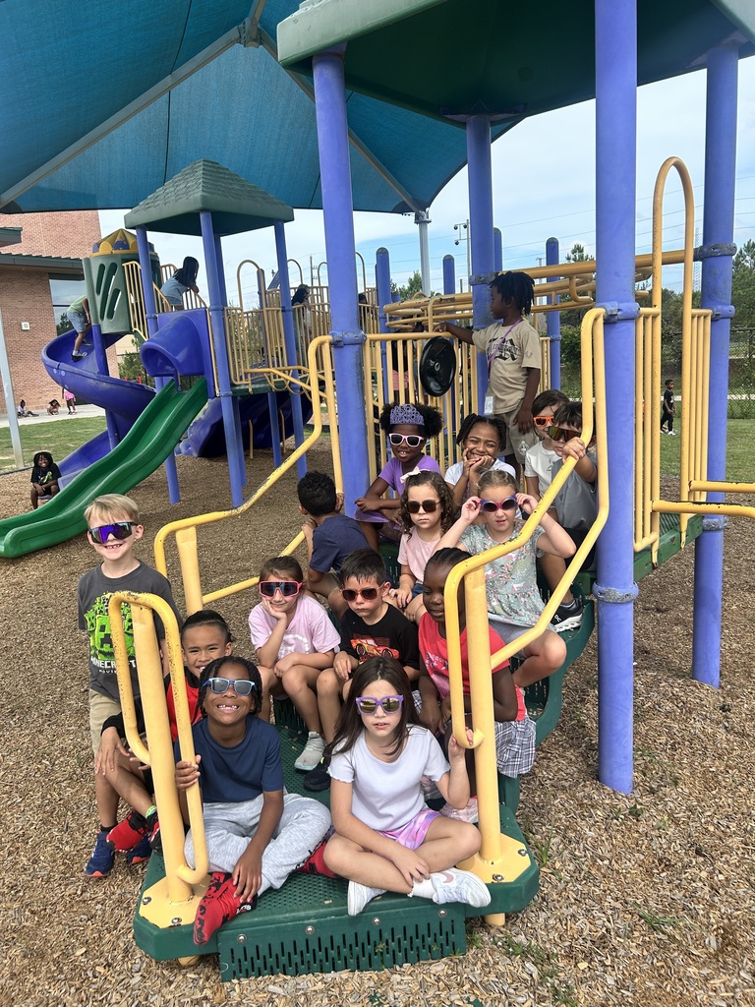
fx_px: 756
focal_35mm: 26
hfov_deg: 53.1
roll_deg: +2.8
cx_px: 378
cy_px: 504
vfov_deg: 67.3
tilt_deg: -11.0
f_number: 1.5
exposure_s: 1/2353
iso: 50
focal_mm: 5.7
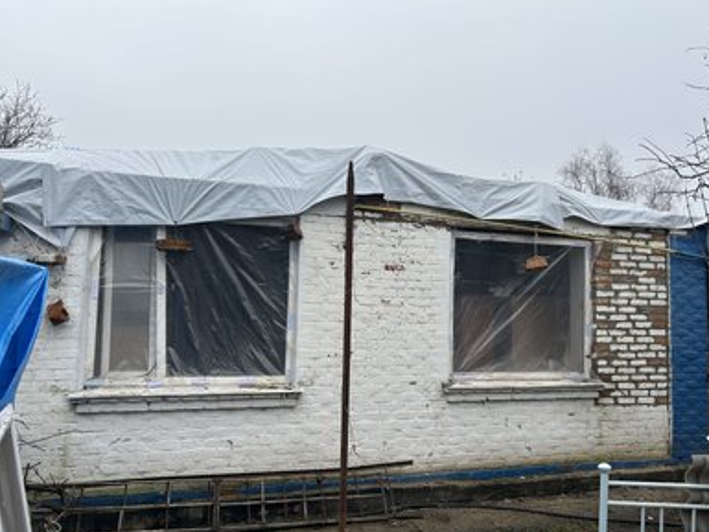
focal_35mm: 27
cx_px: 361
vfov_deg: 51.4
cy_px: 274
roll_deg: -1.2
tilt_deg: +4.2
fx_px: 553
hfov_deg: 65.3
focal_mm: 5.7
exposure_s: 1/743
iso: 50
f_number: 1.5
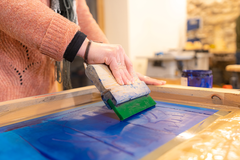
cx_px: 120
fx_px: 233
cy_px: 80
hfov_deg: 54.4
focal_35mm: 35
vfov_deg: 37.9
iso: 800
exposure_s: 1/100
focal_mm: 35
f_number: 2.8
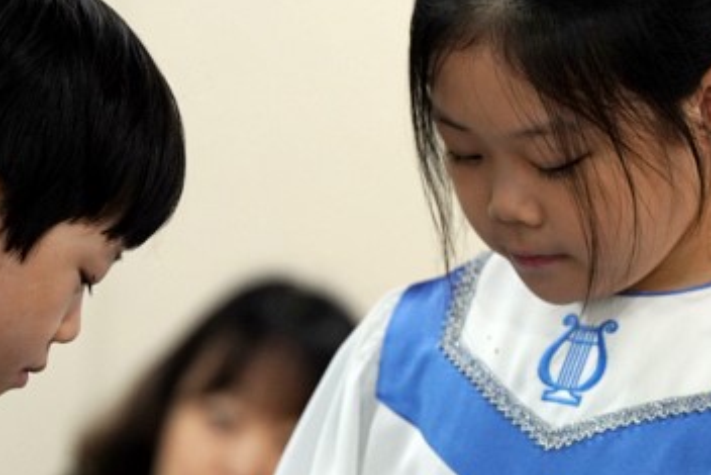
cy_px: 340
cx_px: 351
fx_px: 8634
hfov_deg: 4.7
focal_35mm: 437
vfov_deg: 3.1
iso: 1250
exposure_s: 1/200
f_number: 4
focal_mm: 171
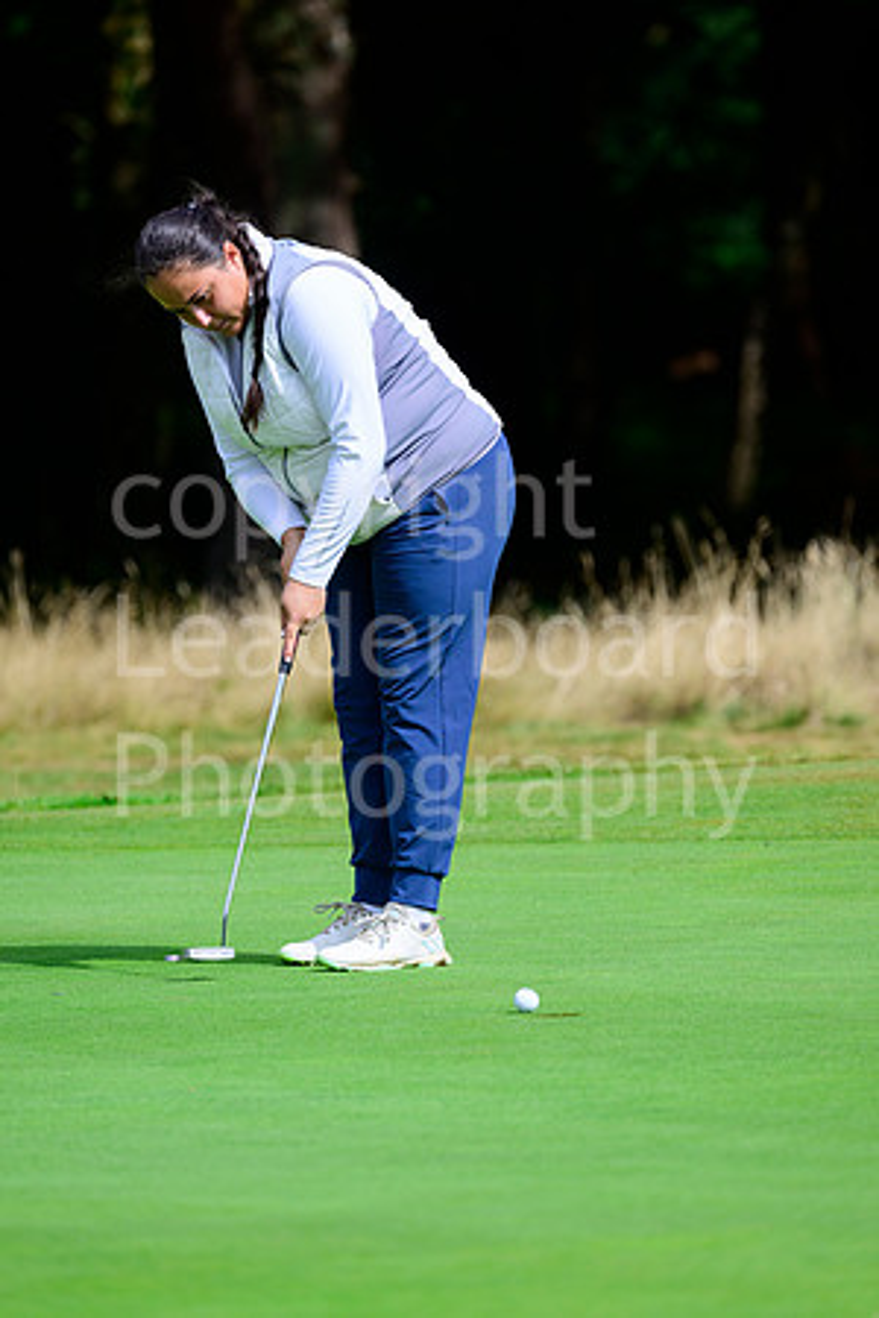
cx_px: 440
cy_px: 659
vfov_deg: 6.1
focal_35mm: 340
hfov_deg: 4.0
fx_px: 12452
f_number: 6.3
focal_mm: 340
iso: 800
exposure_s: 1/3200
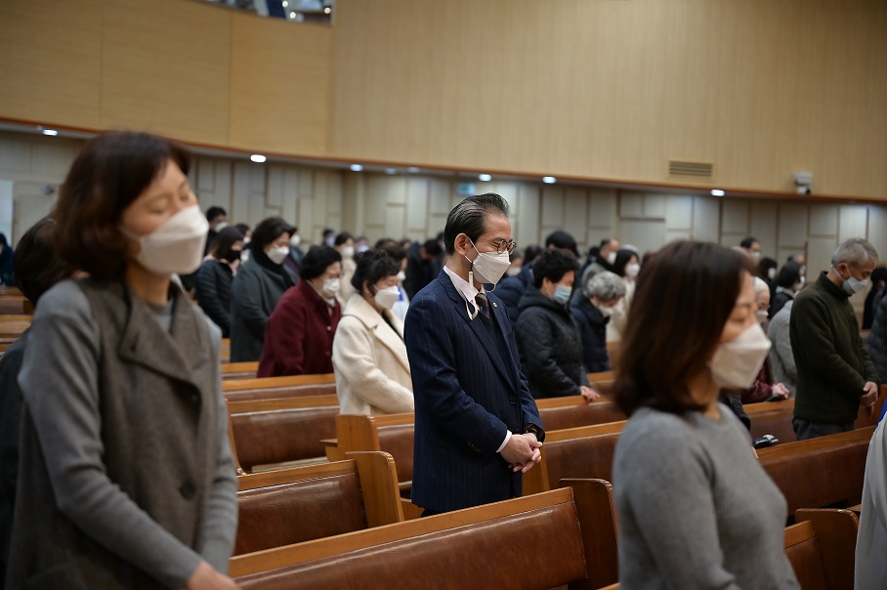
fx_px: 1650
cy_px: 295
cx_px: 444
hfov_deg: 30.1
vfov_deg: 20.3
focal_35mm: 67
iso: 800
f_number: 2.8
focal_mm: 67
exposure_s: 1/200
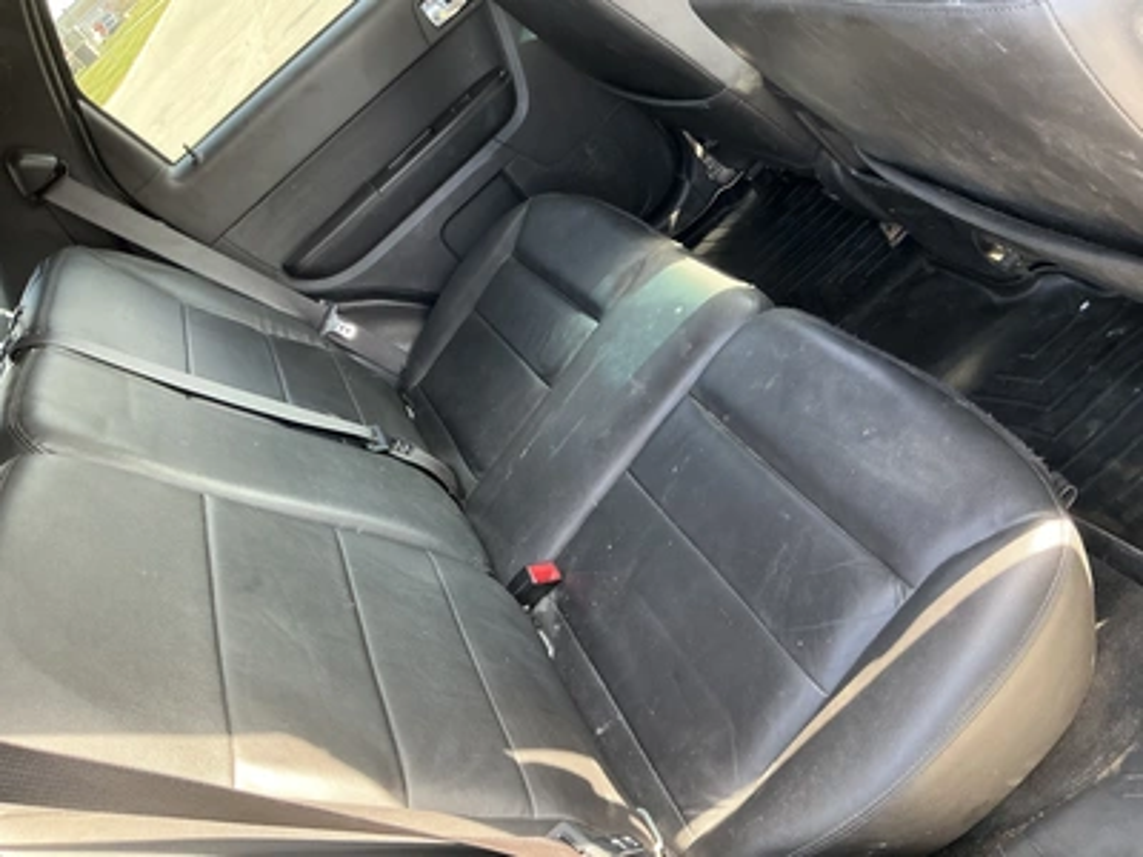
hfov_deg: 63.4
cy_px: 428
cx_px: 572
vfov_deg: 49.7
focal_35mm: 28
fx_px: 925
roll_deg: +43.1
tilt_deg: -32.7
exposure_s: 1/60
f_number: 1.8
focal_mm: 3
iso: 80
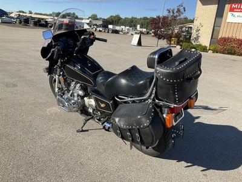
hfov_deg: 61.7
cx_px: 121
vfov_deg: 48.2
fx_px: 203
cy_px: 91
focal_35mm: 29
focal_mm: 3
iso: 25
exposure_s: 1/1250
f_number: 1.8
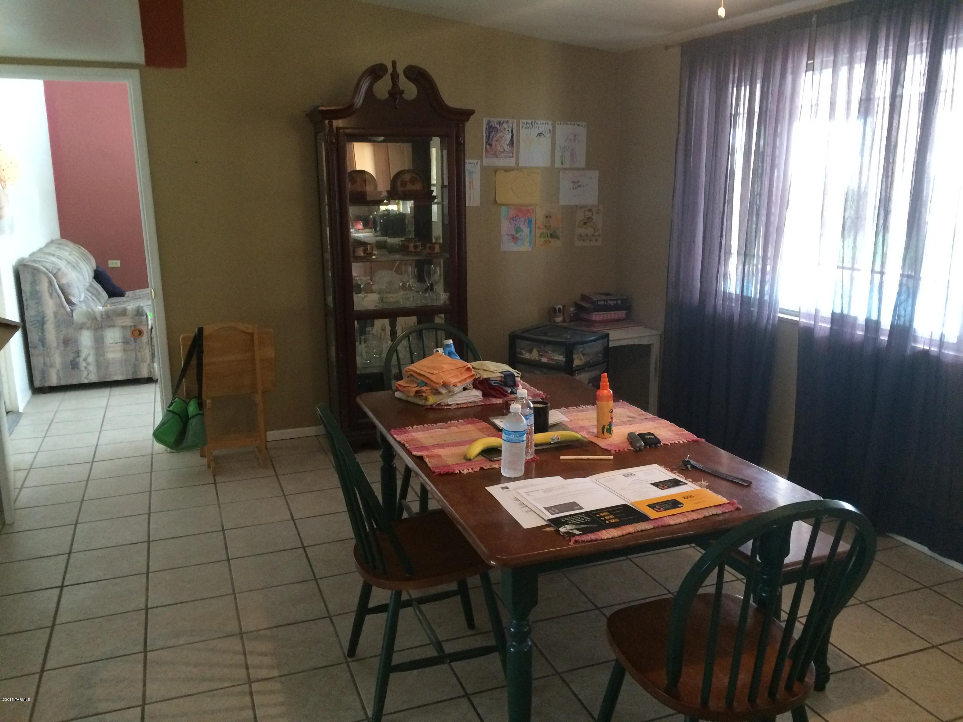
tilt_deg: -15.8
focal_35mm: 29
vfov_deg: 48.2
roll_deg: -1.4
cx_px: 482
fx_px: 807
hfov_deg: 61.7
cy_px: 361
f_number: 2.2
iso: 200
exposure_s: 1/30
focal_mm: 4.15
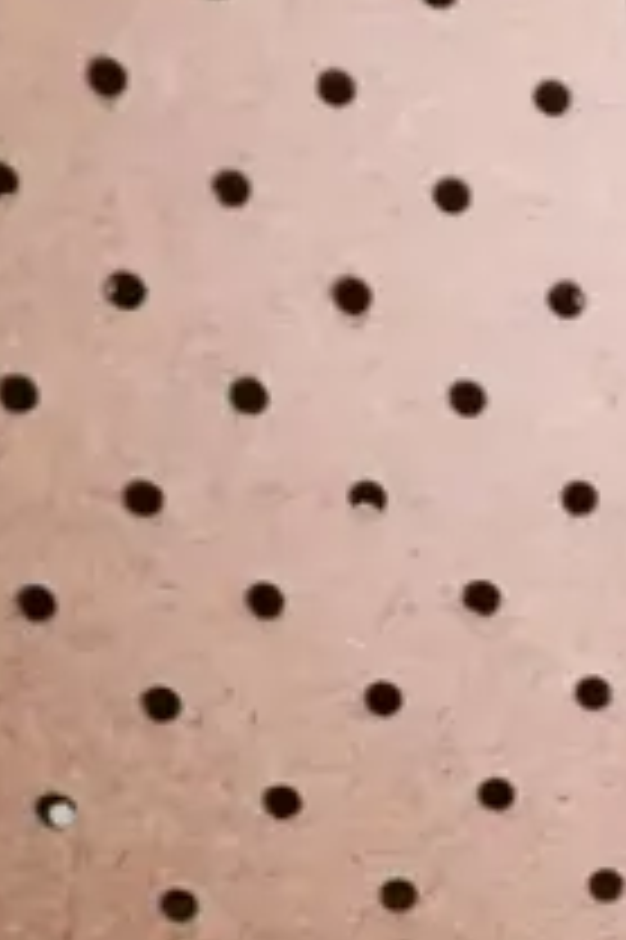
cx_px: 1698
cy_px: 976
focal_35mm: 102
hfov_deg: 10.6
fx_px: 2665
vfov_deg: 19.4
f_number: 4.5
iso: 3200
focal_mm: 10
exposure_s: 1/500
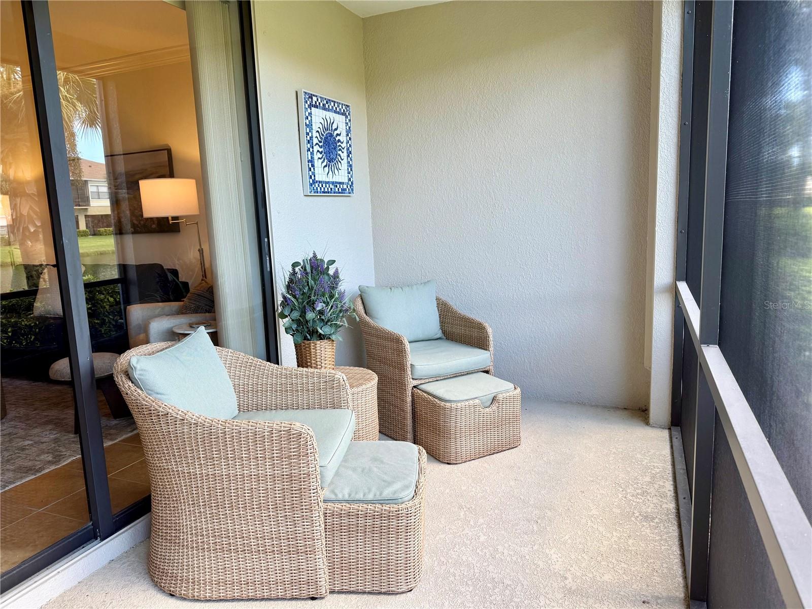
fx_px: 563
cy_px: 304
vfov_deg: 56.8
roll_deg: +2.1
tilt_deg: -8.9
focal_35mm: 24
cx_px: 406
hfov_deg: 71.6
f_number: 1.78
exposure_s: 1/120
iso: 100
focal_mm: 6.76
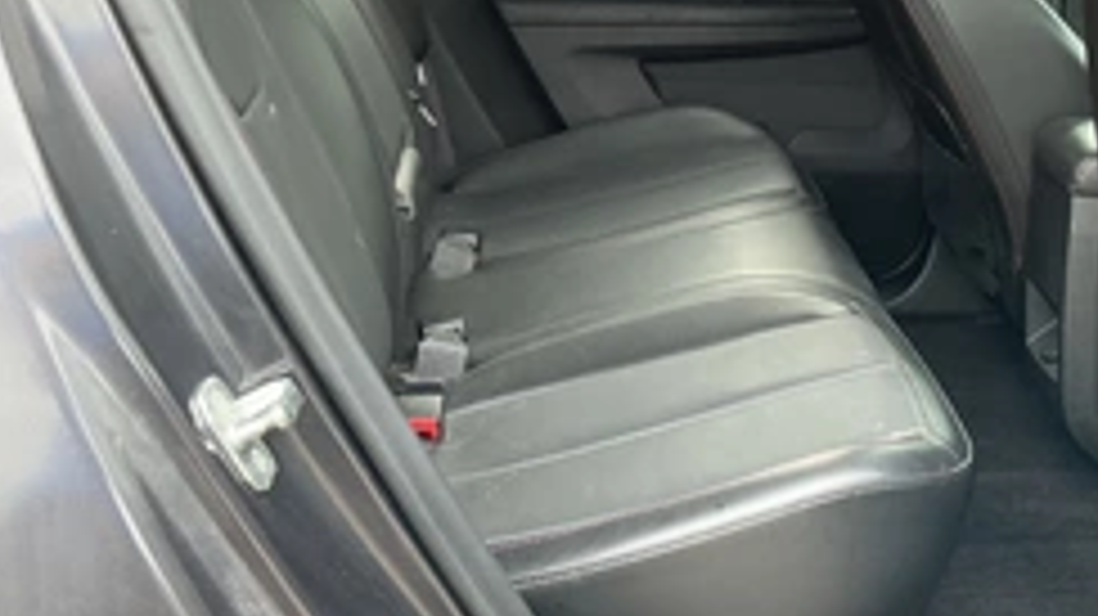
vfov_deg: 23.9
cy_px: 265
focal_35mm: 50
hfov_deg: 39.6
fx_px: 1455
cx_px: 886
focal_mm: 3
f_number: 1.8
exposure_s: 1/122
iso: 64
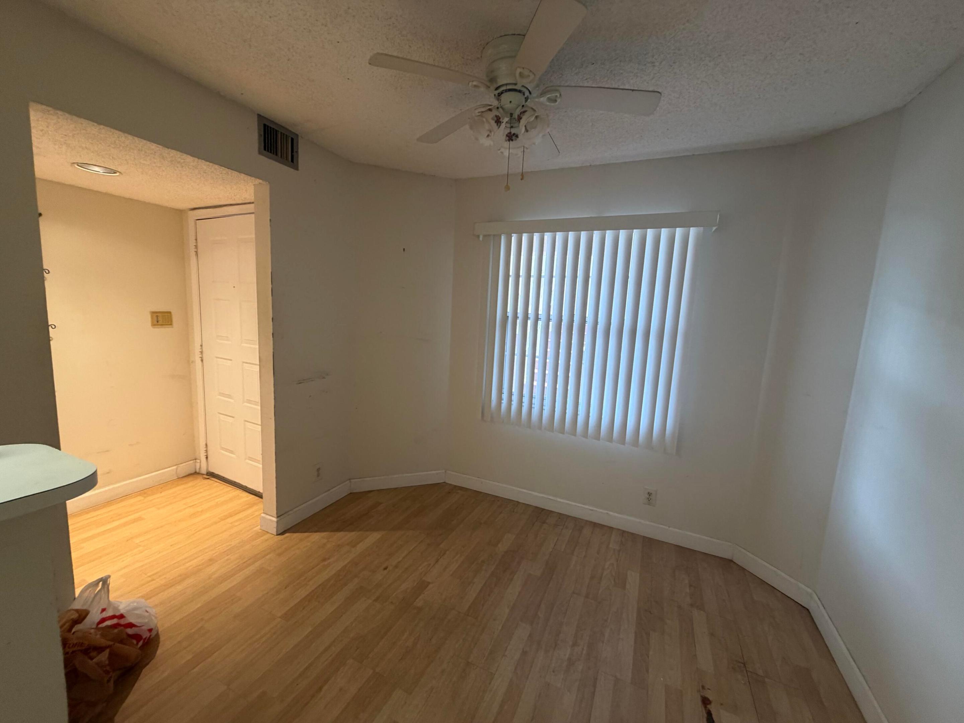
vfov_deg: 85.7
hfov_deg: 102.1
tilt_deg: -9.4
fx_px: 390
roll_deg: -1.4
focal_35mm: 14
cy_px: 362
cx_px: 482
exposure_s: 1/60
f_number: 2.2
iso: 200
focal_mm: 2.22
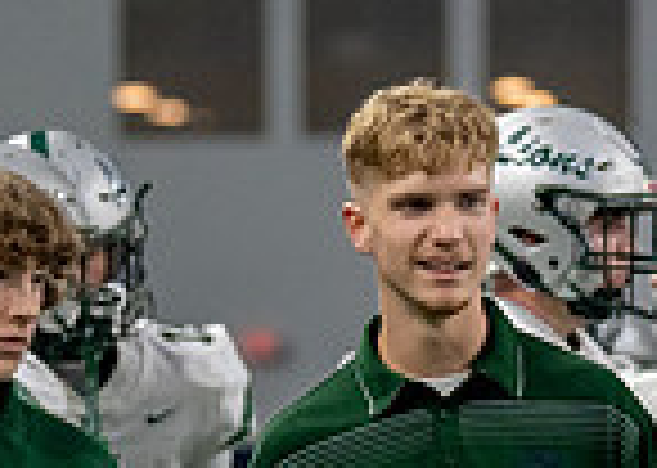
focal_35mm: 615
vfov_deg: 2.3
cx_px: -50
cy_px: 756
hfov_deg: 3.3
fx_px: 11465
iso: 1600
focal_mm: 110
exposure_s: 1/1000
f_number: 2.8
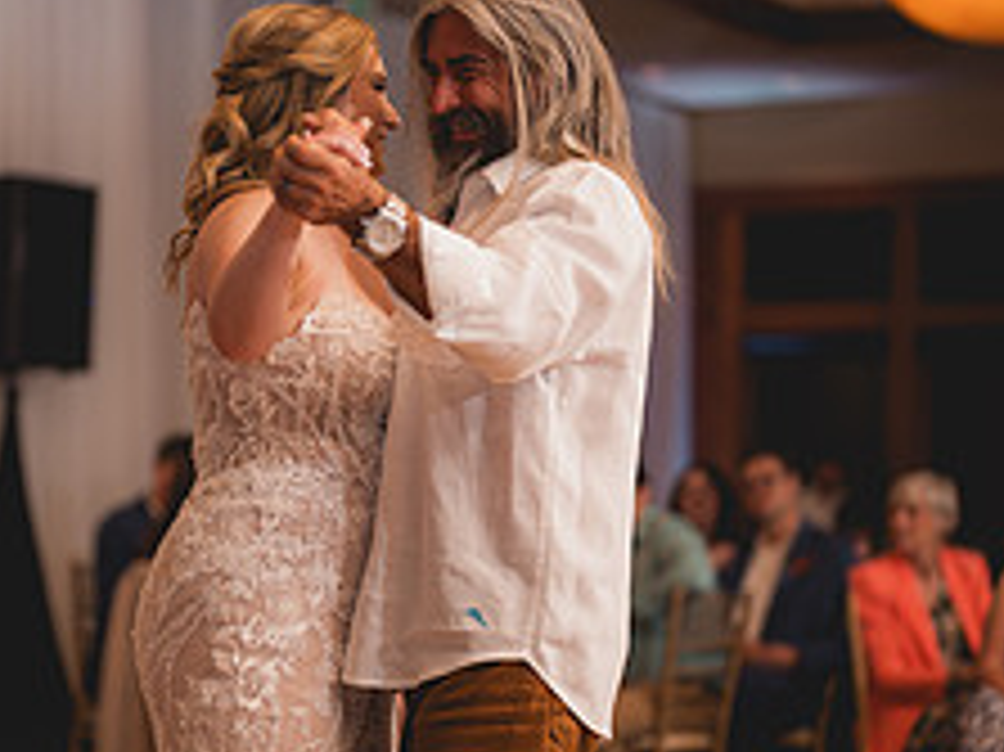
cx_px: 347
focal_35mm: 97
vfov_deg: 15.2
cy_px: 455
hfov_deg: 20.2
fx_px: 2812
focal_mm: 50
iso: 125
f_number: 1.2
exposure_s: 1/250
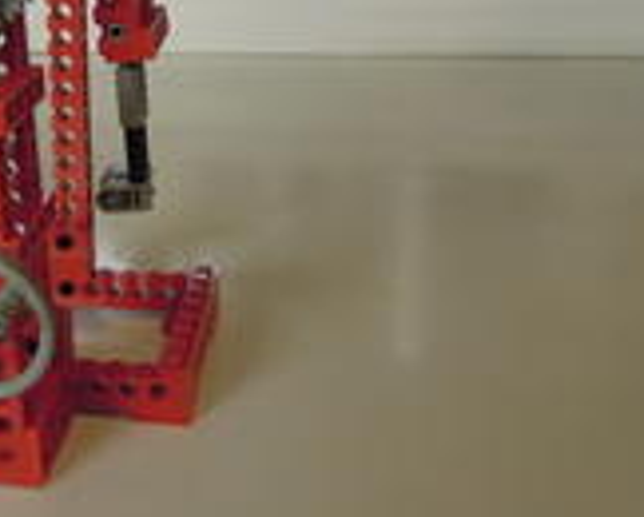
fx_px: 992
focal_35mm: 52
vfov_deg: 28.7
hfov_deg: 34.1
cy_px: 115
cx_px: 72
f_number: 2.8
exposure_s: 1/30
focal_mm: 4.3
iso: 220
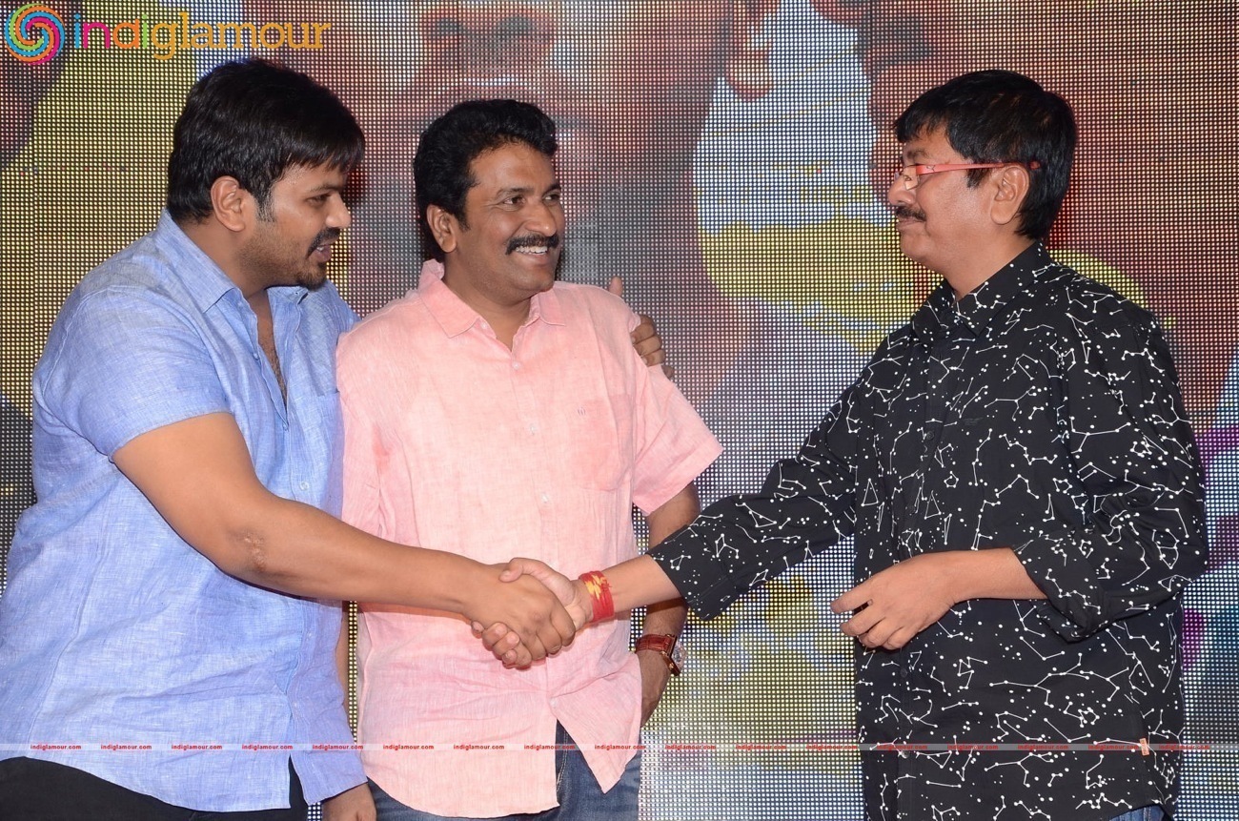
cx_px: 620
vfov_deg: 13.8
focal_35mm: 99
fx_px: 3400
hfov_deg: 20.7
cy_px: 410
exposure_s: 1/125
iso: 400
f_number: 6.3
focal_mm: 66
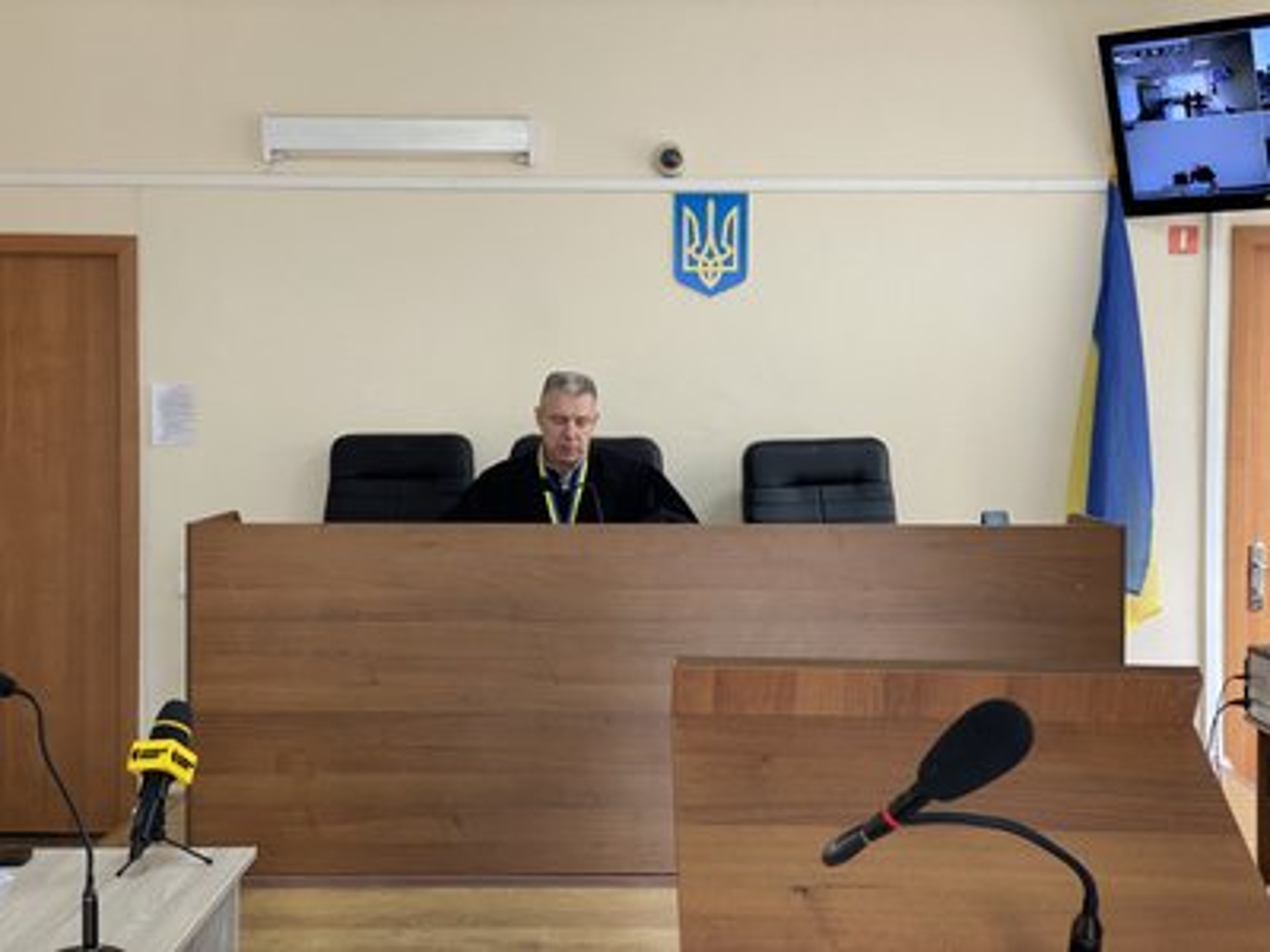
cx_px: 635
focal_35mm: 52
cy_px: 476
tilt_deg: -2.8
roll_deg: -0.5
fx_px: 1908
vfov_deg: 28.0
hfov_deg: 36.8
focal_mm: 6
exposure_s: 1/100
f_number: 2
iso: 125
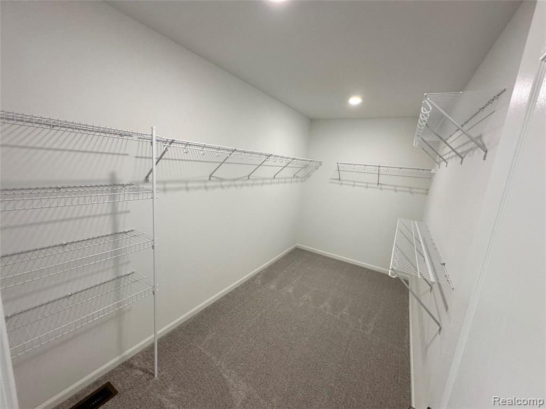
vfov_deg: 85.7
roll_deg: -5.3
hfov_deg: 102.1
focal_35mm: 14
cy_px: 204
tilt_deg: -10.6
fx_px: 221
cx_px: 273
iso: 125
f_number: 2.2
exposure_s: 1/120
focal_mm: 2.22
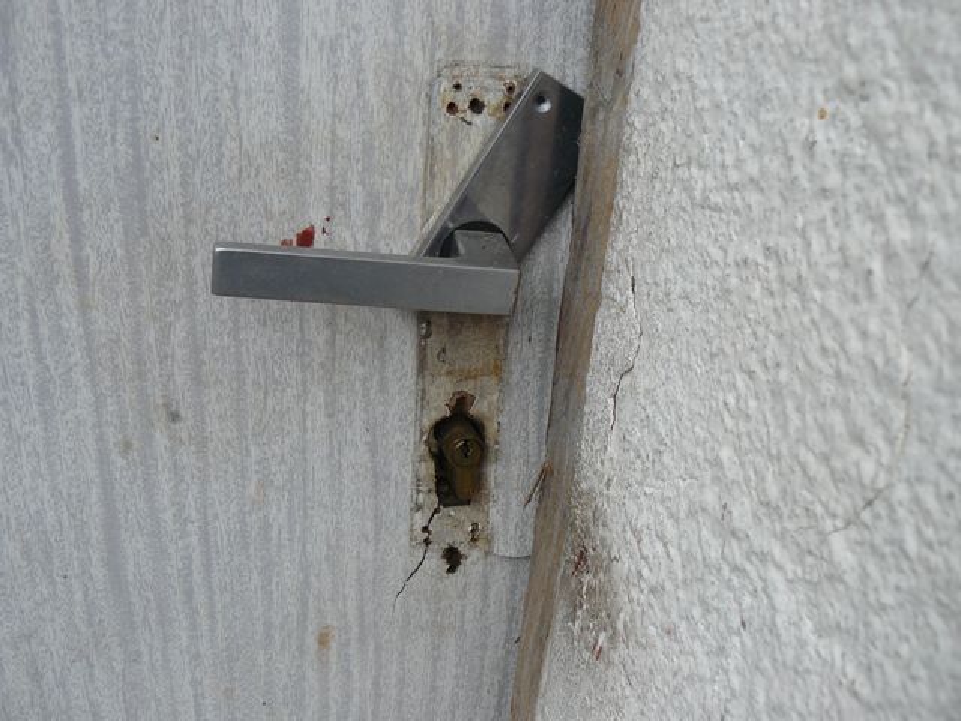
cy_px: 360
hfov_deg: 51.4
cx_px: 480
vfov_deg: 39.7
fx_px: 999
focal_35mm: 36
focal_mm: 6
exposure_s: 1/100
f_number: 3.2
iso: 100
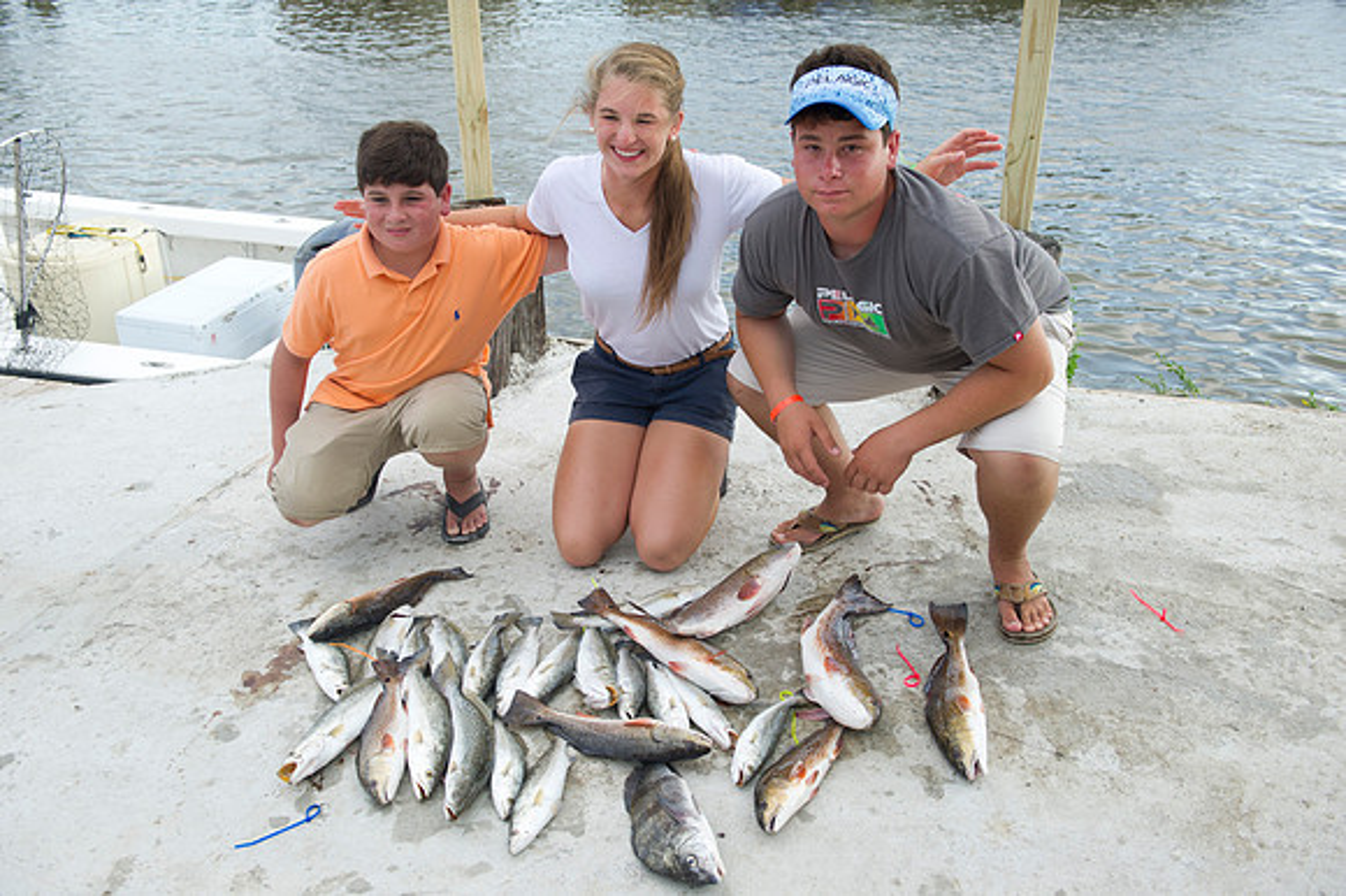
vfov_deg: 41.1
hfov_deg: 58.7
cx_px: 673
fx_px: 1196
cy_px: 448
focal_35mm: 32
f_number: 5
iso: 200
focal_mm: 32
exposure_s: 1/200
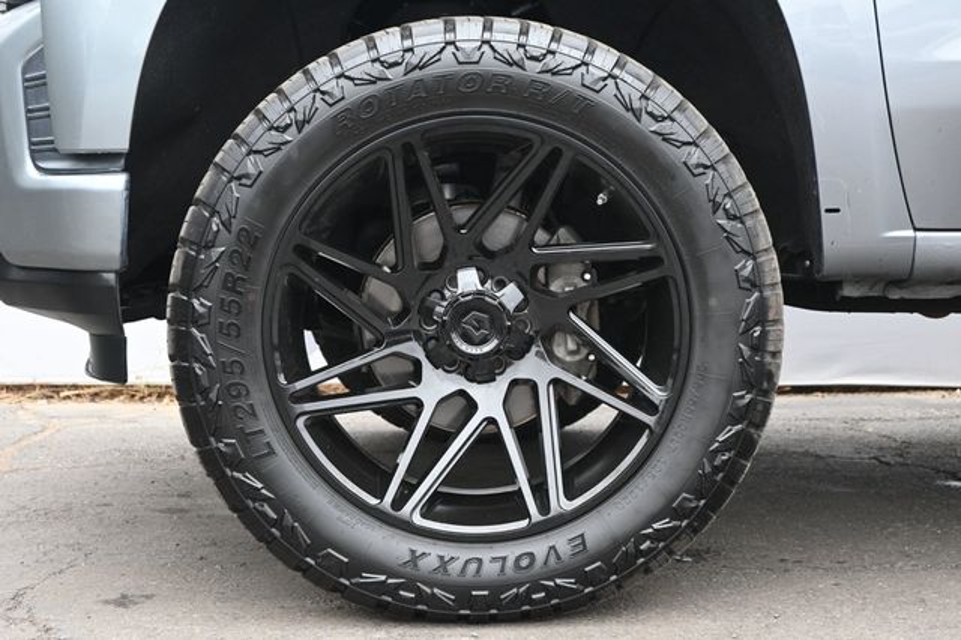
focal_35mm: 63
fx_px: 1681
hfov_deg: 31.9
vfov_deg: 21.5
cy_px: 320
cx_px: 480
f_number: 5.6
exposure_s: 1/125
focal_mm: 42
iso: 500
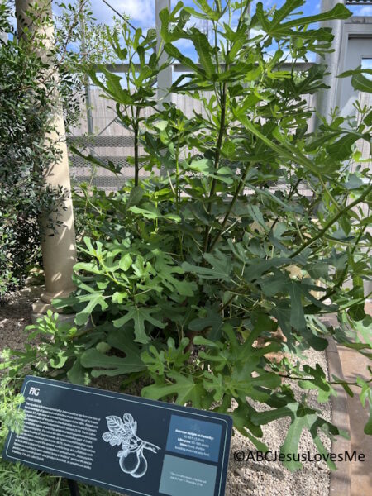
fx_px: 373
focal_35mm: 26
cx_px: 186
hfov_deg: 53.1
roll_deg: +1.1
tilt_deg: -14.3
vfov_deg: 67.3
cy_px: 248
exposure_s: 1/1029
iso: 50
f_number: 1.5
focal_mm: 5.7
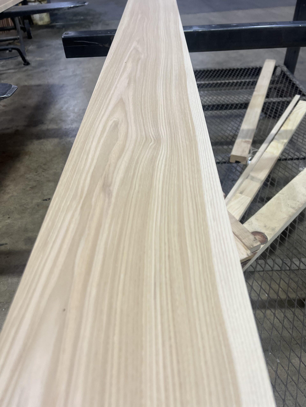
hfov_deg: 53.1
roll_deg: +4.4
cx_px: 153
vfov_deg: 67.3
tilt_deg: -41.9
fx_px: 306
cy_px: 204
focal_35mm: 26
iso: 125
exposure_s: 1/120
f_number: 1.5
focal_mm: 5.7
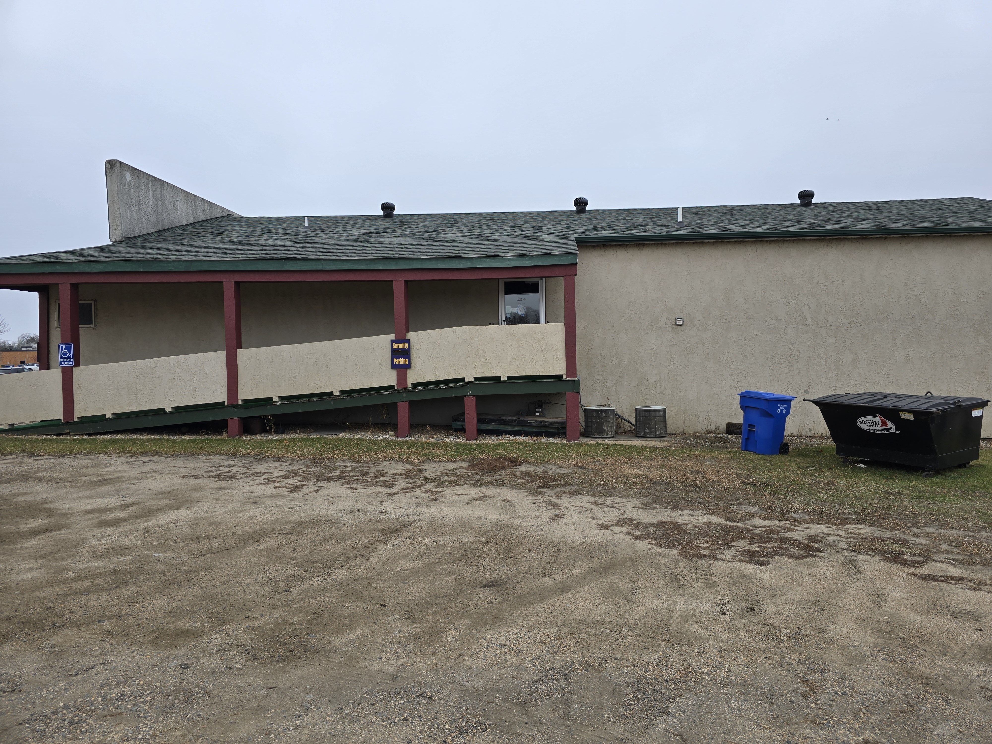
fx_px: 659
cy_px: 372
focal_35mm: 23
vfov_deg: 58.9
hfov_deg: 73.9
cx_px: 496
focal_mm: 6.3
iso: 12
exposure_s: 1/313
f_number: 1.7
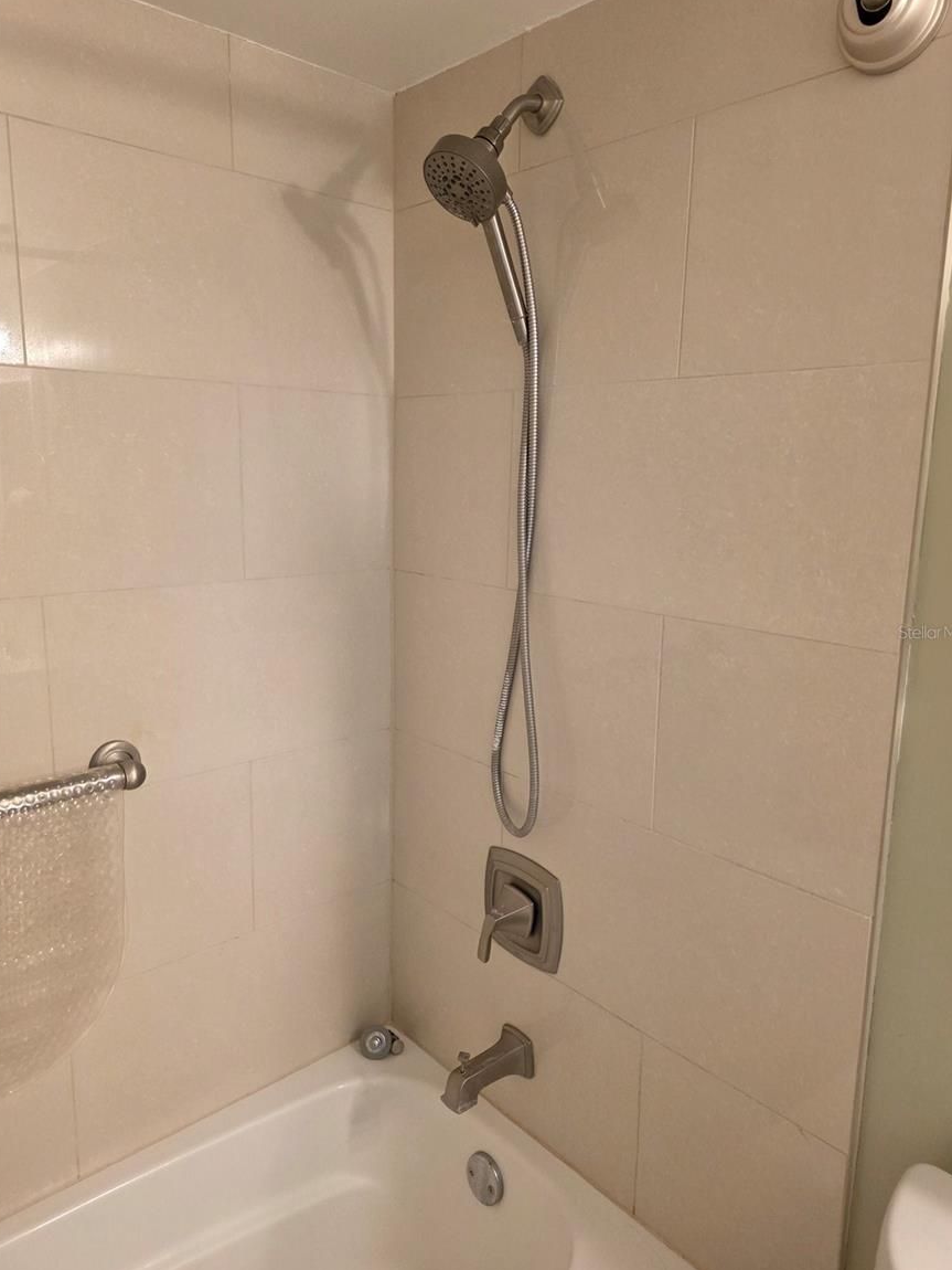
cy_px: 632
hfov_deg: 56.8
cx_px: 480
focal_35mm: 24
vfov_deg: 71.6
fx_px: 880
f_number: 1.7
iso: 640
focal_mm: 6.3
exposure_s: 1/120
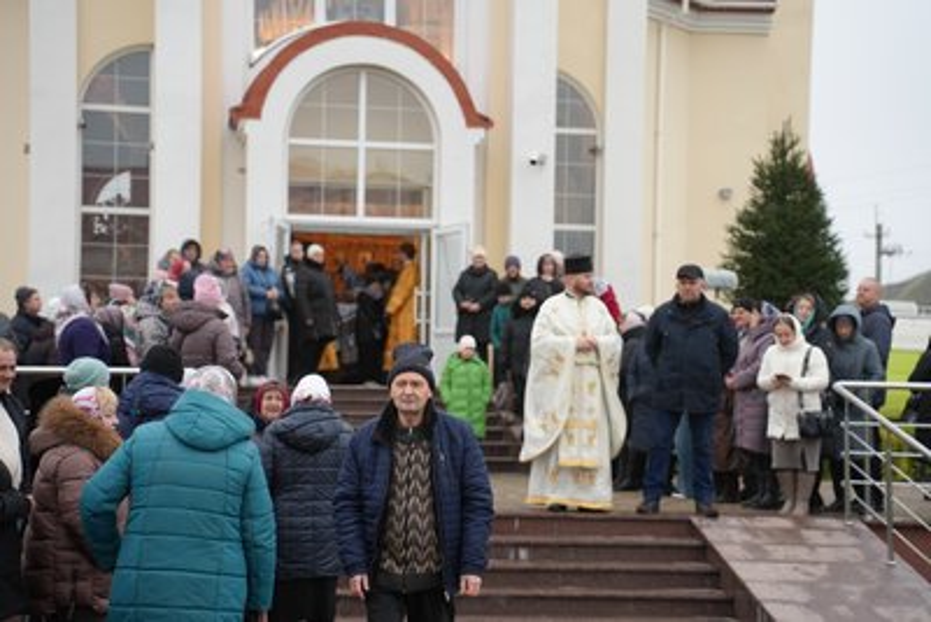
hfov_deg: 27.0
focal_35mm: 75
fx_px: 1940
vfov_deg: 18.2
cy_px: 311
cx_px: 466
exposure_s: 1/160
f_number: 4
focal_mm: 75
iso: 500
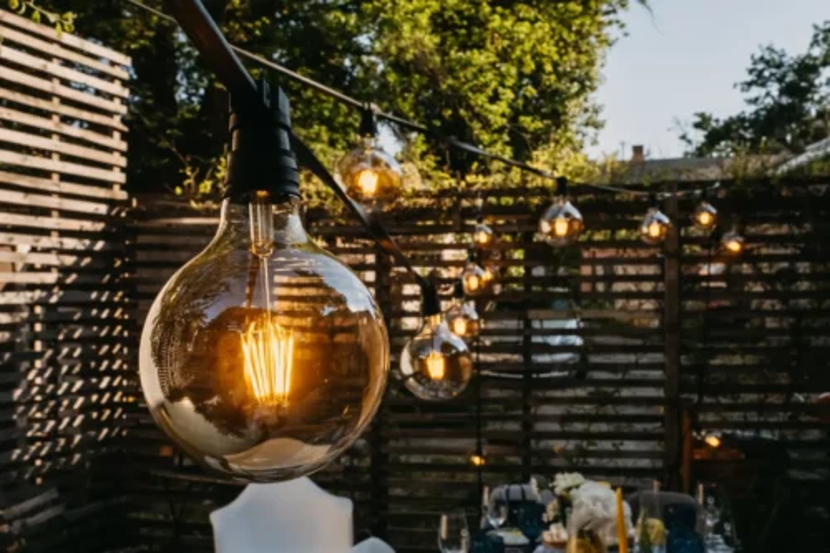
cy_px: 276
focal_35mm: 35
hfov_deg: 54.5
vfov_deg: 37.8
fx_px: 807
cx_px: 415
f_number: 14
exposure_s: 1/180
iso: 400
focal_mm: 23
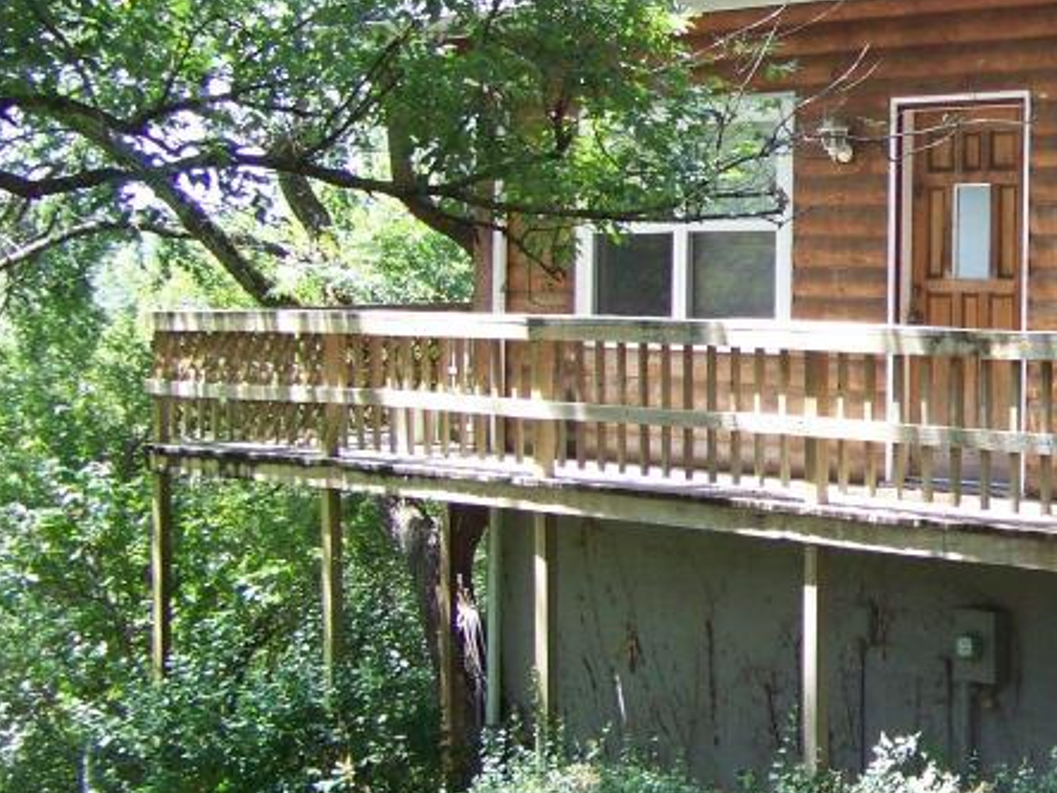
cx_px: 1171
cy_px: 250
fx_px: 2534
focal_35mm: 83
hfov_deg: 22.2
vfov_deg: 17.7
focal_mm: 5.85
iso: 68
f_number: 2.8
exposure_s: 1/100
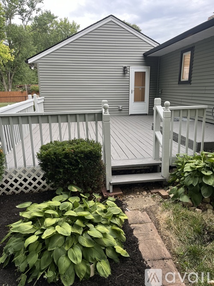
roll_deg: +0.7
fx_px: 214
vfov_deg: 67.3
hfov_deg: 53.0
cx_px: 107
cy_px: 143
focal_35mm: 26
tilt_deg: -13.6
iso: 100
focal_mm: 5.1
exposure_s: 1/121
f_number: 1.6
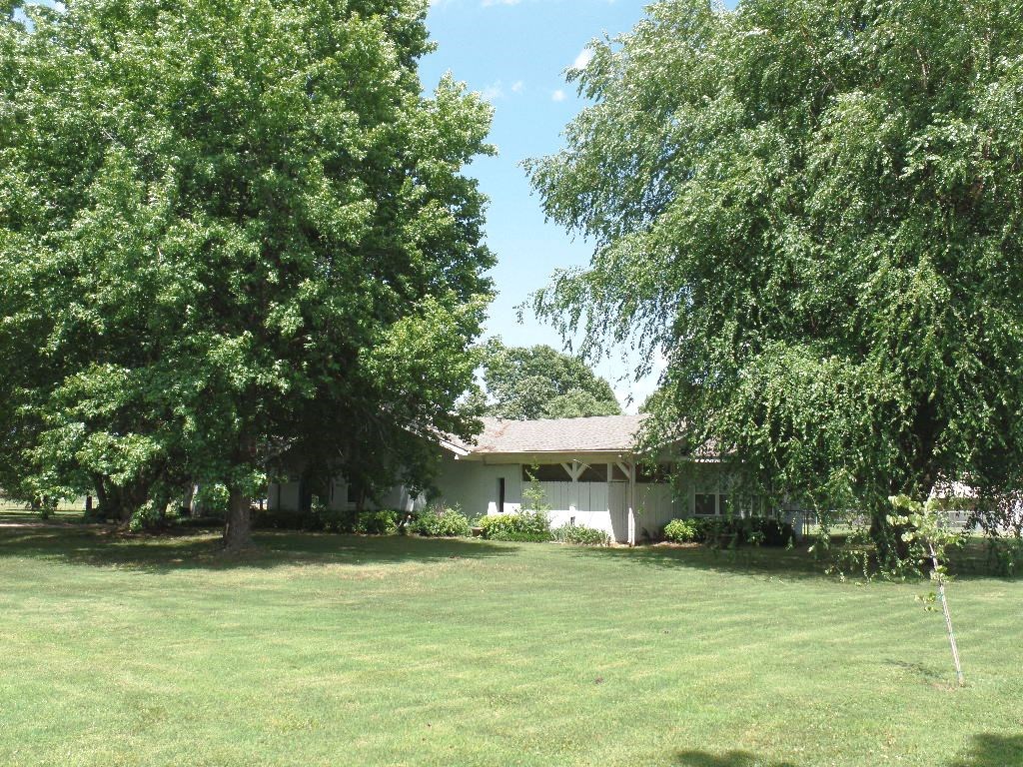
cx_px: 512
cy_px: 384
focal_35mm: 35
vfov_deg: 40.7
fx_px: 1034
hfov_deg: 52.6
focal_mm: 6.2
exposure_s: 1/500
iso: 80
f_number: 3.4
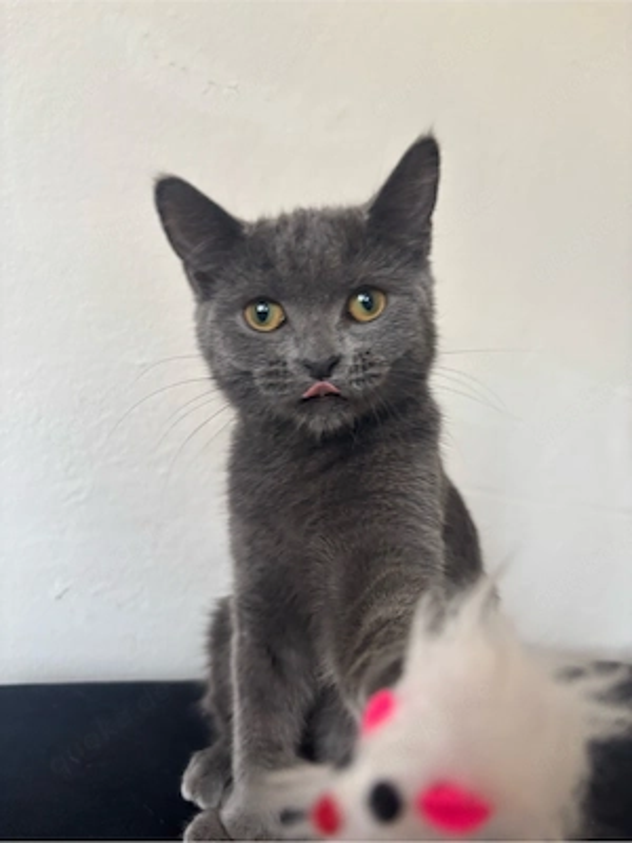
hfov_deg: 53.1
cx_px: 316
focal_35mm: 26
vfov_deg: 67.3
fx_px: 633
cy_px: 422
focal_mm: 5.96
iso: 125
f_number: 1.6
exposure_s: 1/66
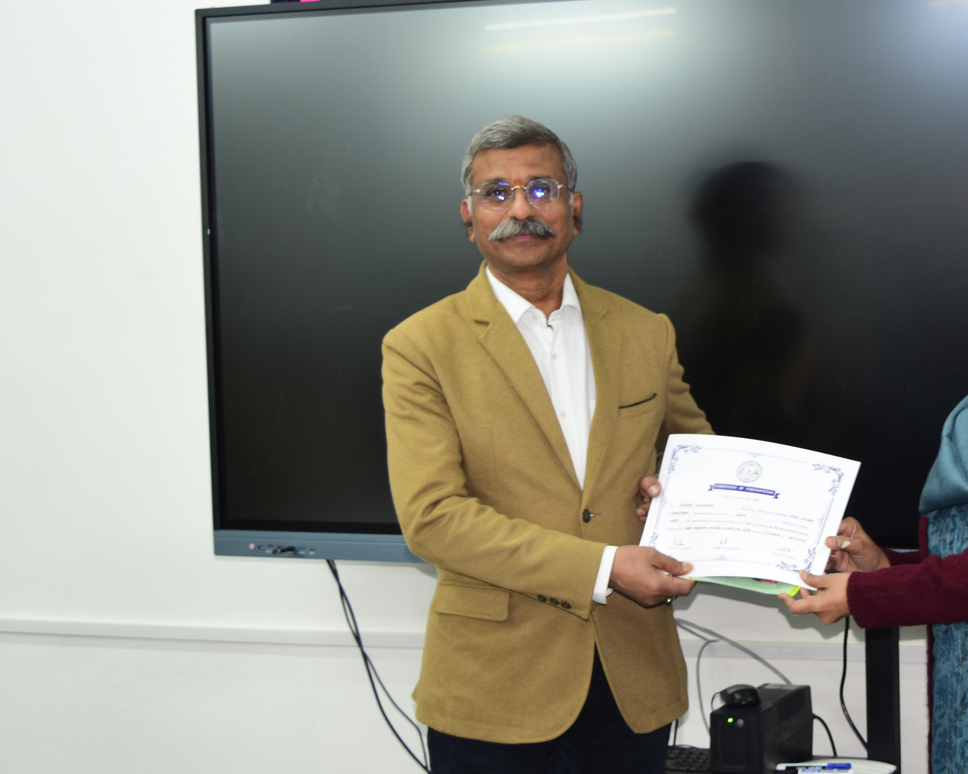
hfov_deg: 24.0
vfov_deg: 19.7
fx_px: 2235
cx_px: 798
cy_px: 385
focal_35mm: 78
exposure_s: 1/8
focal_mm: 32
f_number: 5
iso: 125
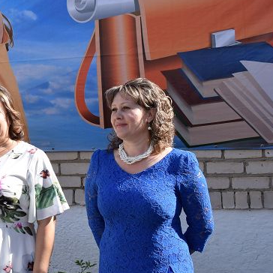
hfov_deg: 18.8
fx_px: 767
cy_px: 92
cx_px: -77
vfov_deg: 20.1
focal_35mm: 86
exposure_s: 1/320
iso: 200
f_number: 9
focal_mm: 24
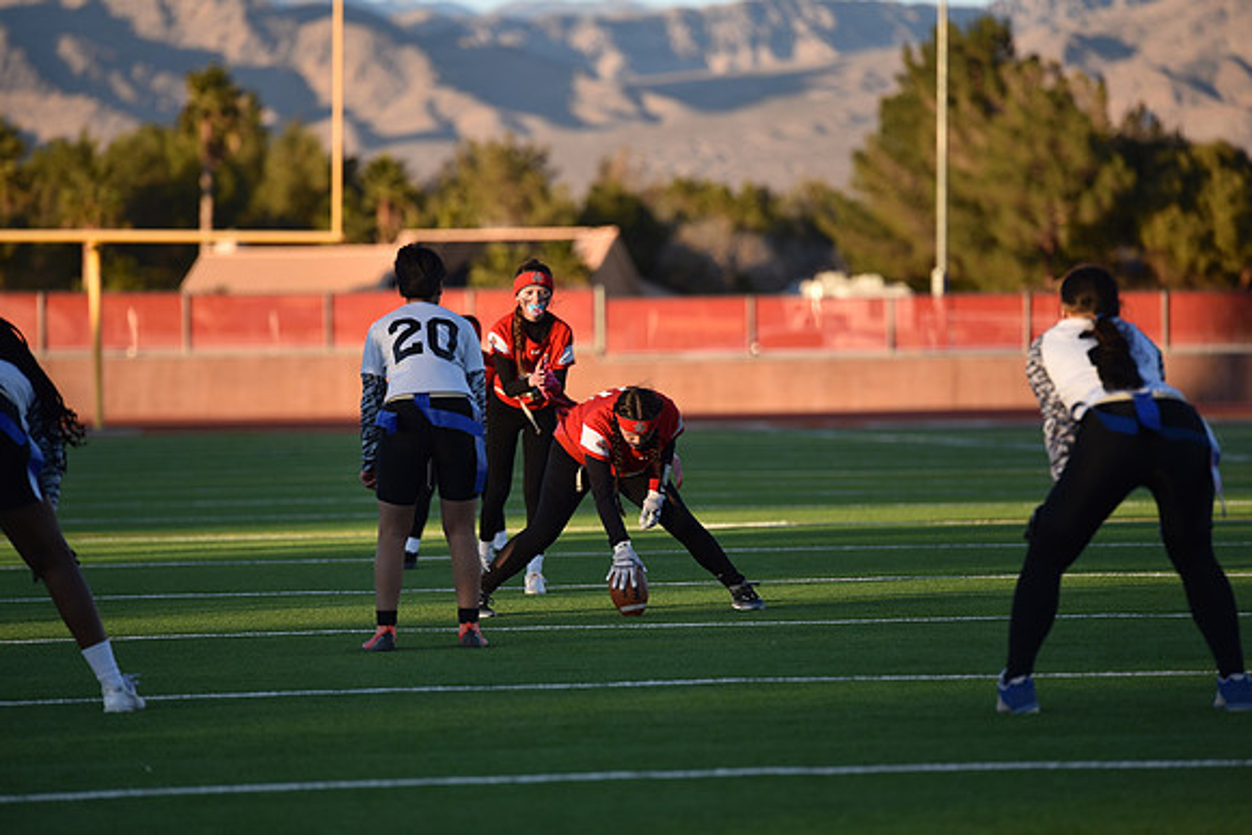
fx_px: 6957
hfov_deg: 10.3
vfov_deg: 6.9
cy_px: 418
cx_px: 626
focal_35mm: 200
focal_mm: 200
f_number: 2.8
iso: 220
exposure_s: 1/1250
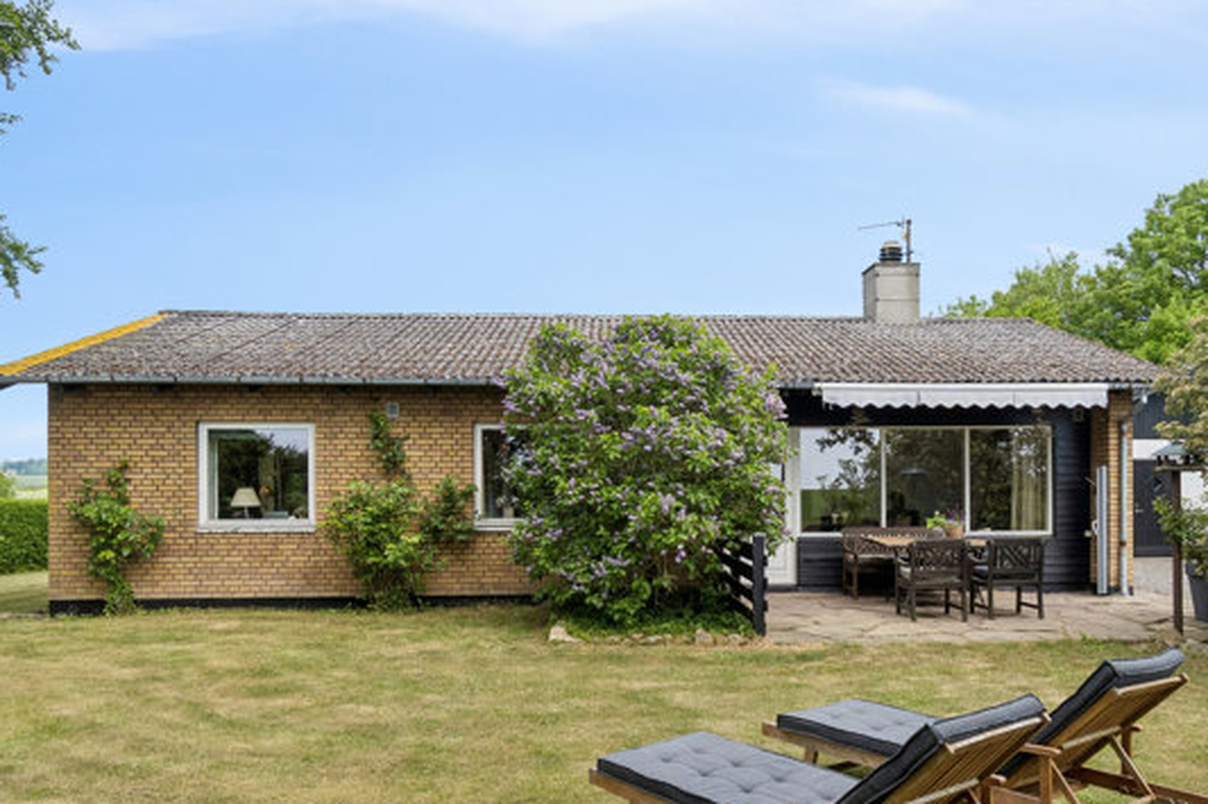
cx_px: 680
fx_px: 906
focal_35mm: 27
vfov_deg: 47.5
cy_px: 497
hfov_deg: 67.1
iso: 200
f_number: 8
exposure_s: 1/500
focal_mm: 12
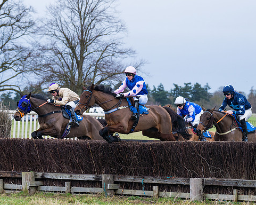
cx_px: 154
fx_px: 1385
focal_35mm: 183
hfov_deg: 10.6
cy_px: 93
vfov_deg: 8.4
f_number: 4.5
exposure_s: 1/1600
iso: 400
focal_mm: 135
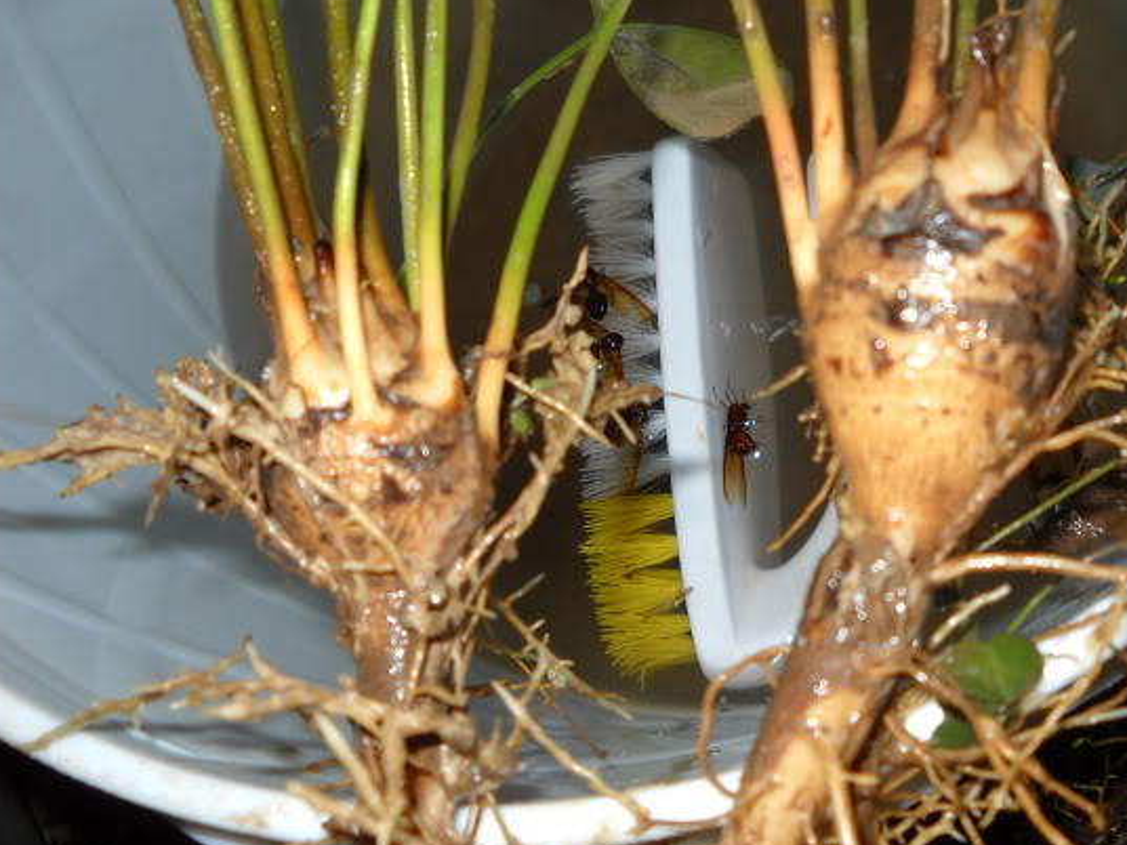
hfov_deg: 38.8
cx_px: 656
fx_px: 1595
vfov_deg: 29.7
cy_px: 437
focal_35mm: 49
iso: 64
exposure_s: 1/30
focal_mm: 6.7
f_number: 3.1
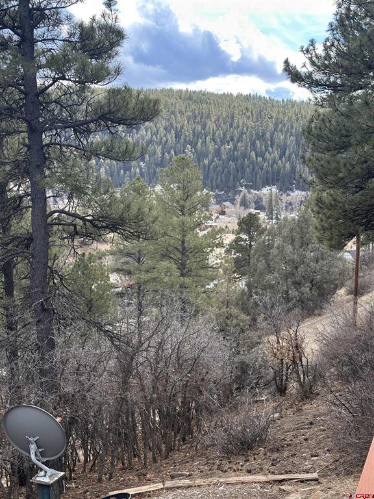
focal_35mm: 48
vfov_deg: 39.7
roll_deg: -0.8
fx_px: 691
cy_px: 250
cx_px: 187
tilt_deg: -8.3
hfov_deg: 30.3
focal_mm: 6.86
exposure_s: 1/694
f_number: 1.78
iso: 64
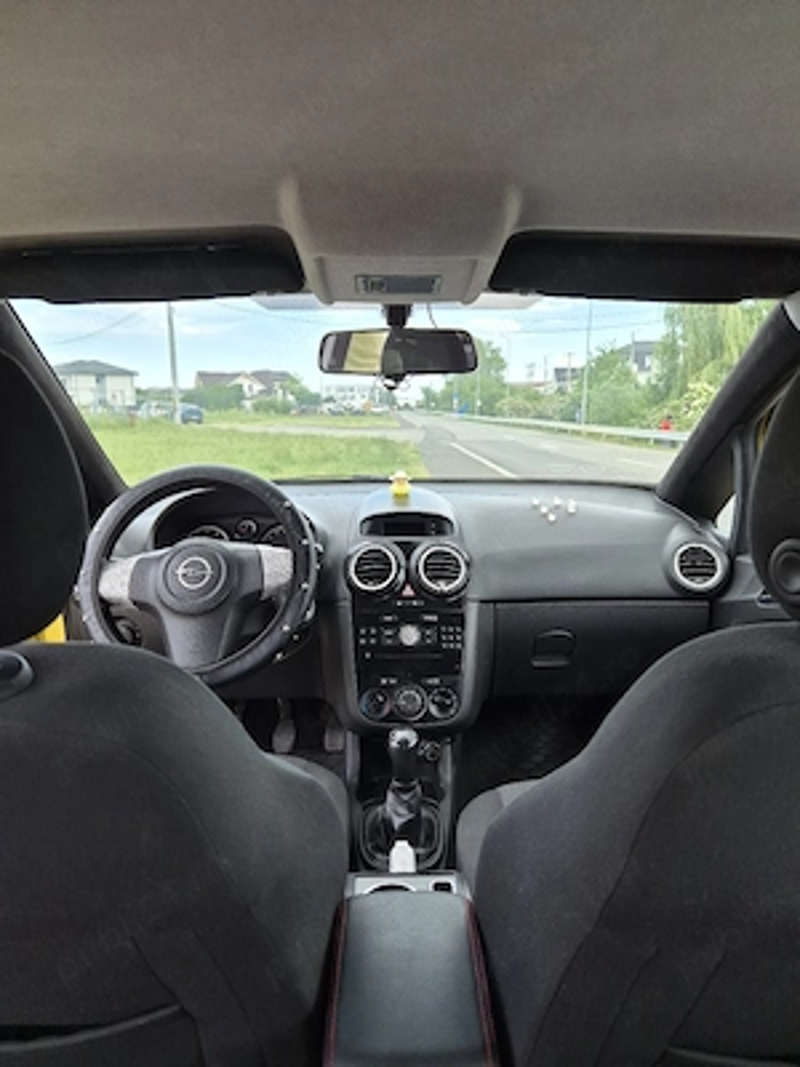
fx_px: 709
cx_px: 400
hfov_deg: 58.9
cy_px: 534
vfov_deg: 73.9
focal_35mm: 23
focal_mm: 5.4
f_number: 1.8
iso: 80
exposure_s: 1/909
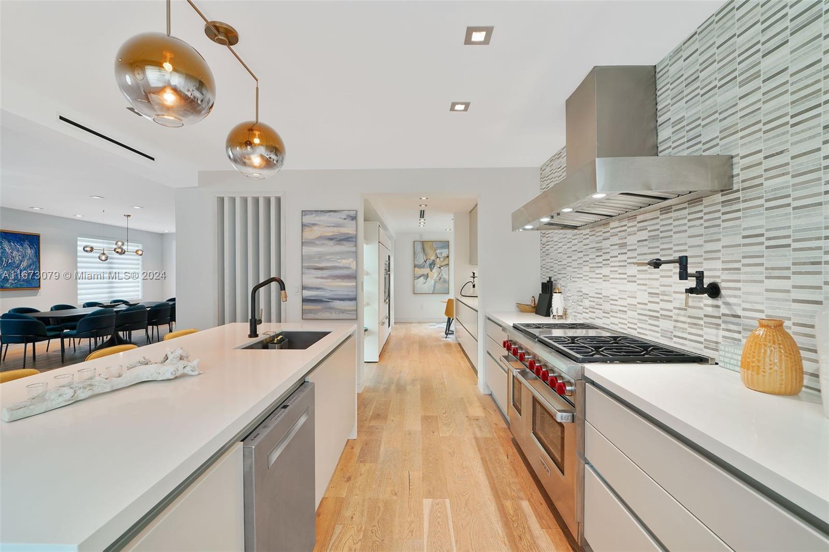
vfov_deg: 81.2
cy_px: 276
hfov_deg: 104.3
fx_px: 322
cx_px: 414
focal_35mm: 14
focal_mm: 14
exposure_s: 1/6
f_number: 8
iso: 100
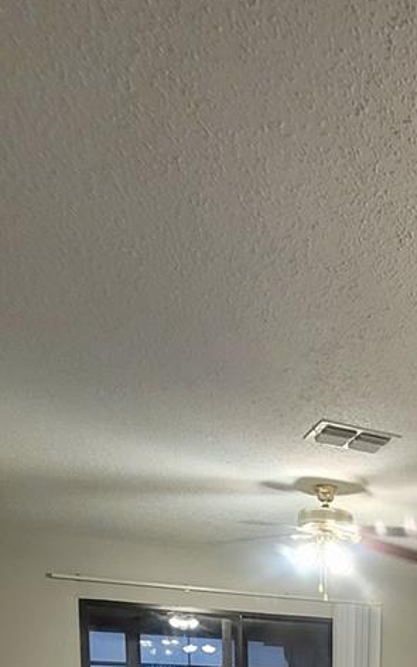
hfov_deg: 32.8
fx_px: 636
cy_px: 827
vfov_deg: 38.3
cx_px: 433
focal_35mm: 35
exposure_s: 1/40
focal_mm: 2.2
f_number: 2.2
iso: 320
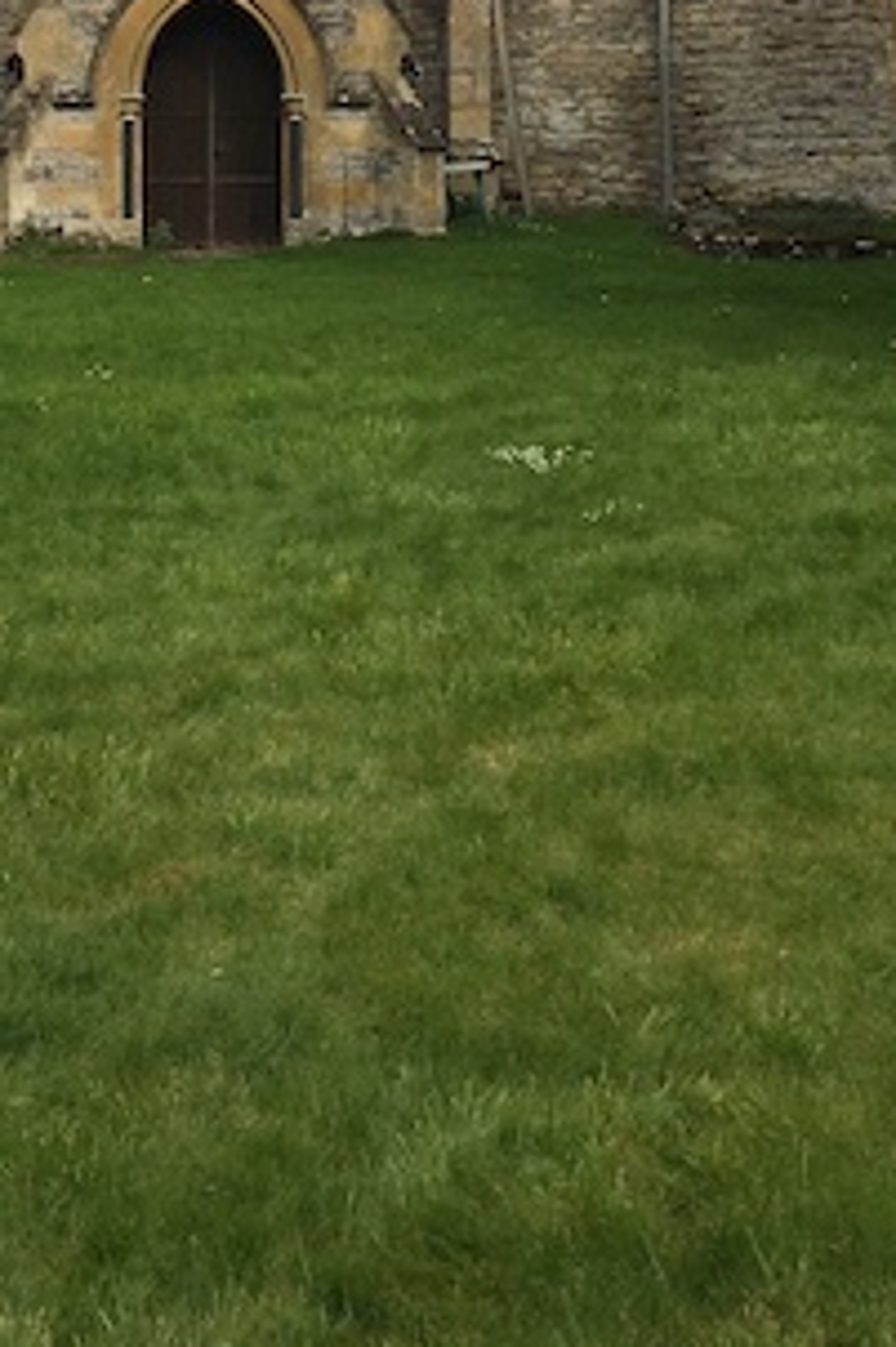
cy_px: -67
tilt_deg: +3.5
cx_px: 210
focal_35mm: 64
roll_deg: +0.0
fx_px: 2392
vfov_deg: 29.0
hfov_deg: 21.0
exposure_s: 1/1972
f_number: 2.2
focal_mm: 4.15
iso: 25
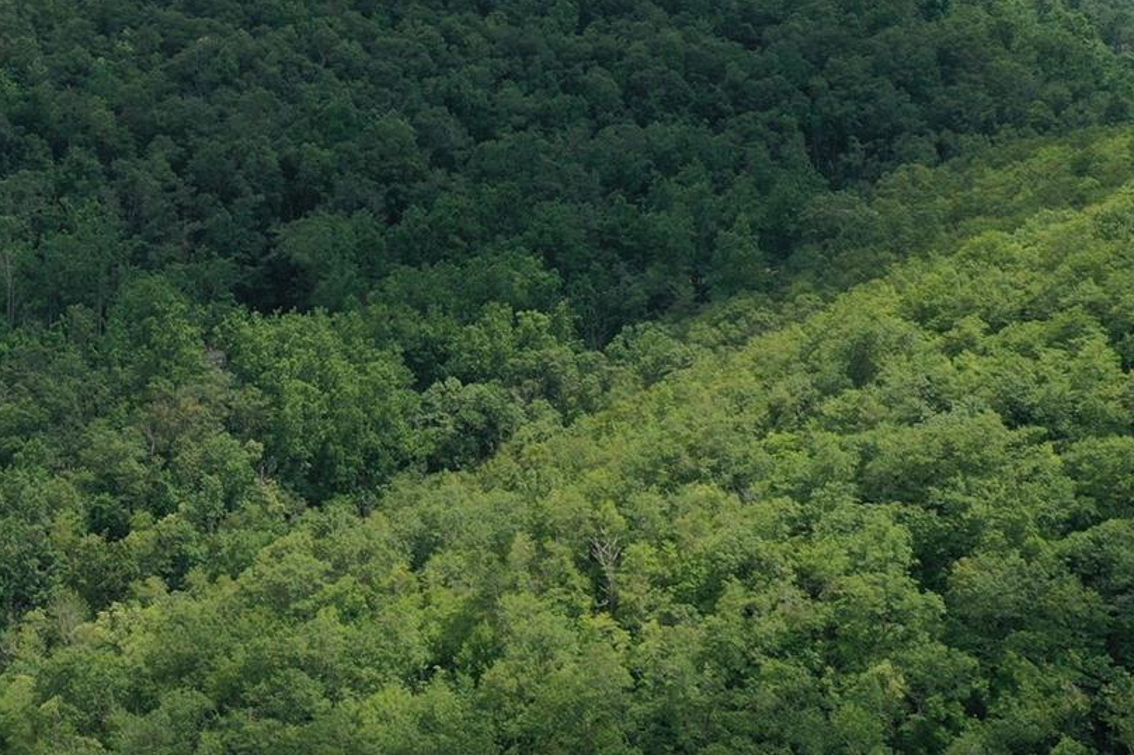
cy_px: 141
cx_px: 195
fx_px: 2235
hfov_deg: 27.8
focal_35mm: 71
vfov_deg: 19.0
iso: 100
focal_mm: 10.26
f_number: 6.3
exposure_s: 1/500
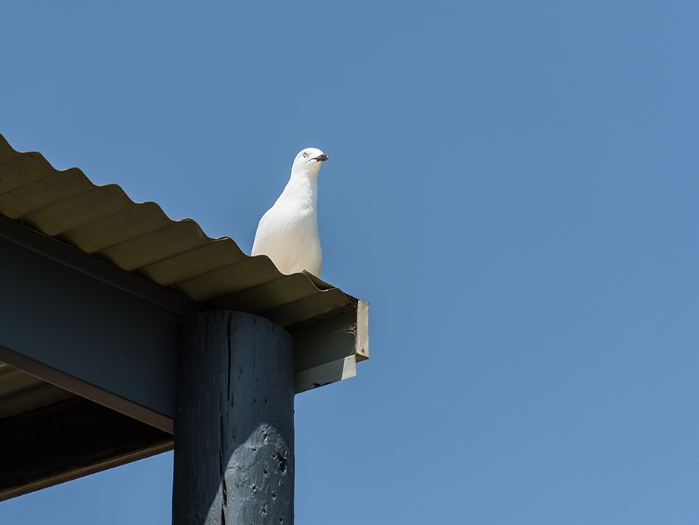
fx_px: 4363
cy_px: 262
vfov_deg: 6.9
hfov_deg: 9.2
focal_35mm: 216
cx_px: 314
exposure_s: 1/2500
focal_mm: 200
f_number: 5.6
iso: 200
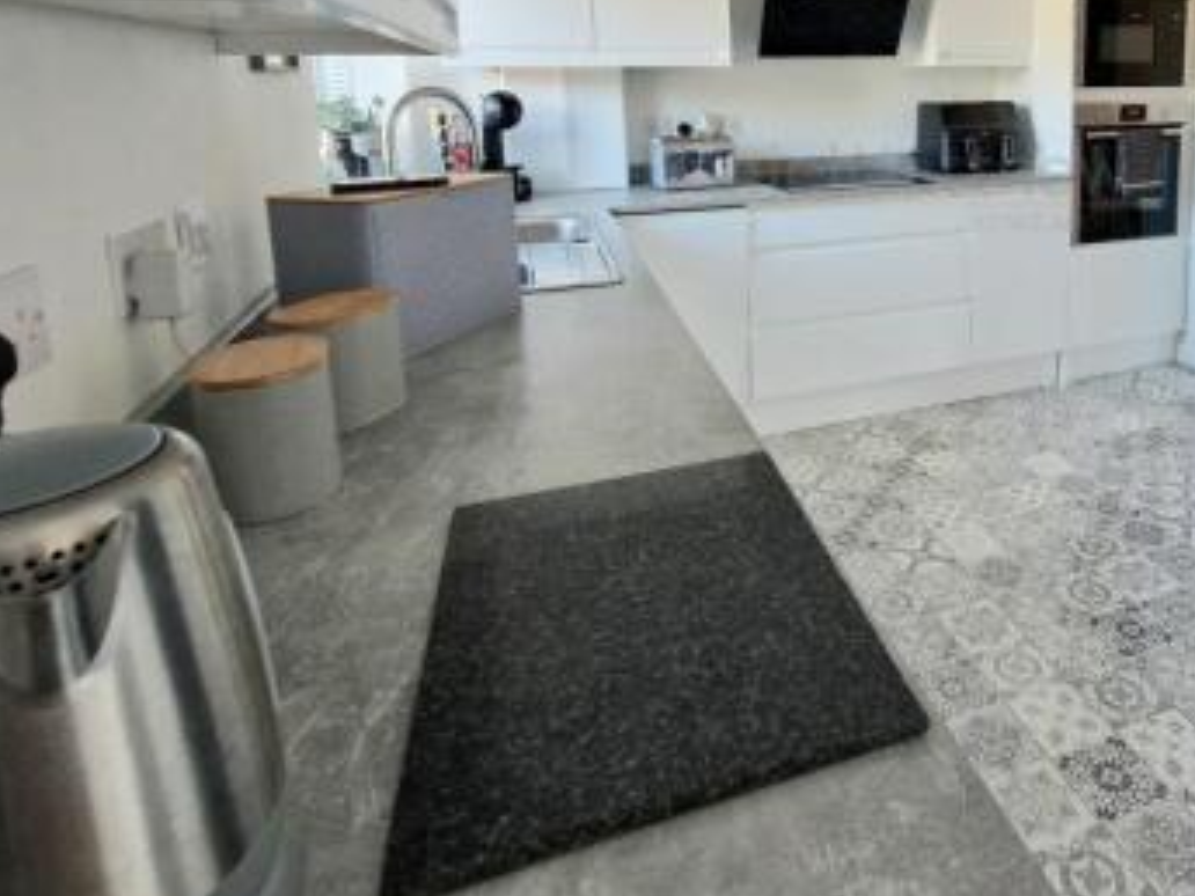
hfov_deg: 71.6
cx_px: 884
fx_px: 759
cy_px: 186
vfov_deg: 56.8
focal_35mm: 22
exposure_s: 1/50
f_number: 2.2
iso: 250
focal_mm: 2.2
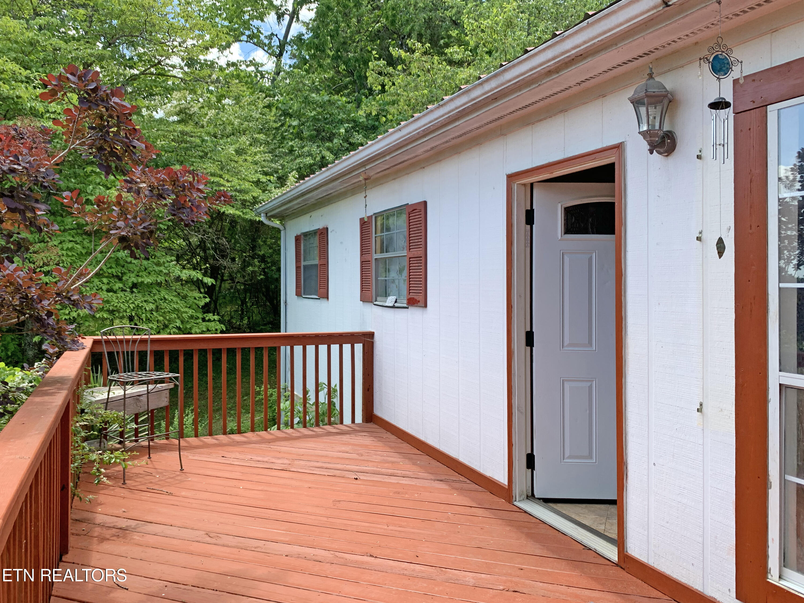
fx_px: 604
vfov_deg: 53.1
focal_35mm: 26
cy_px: 302
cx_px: 402
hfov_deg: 67.3
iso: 25
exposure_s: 1/465
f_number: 1.8
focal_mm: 4.25
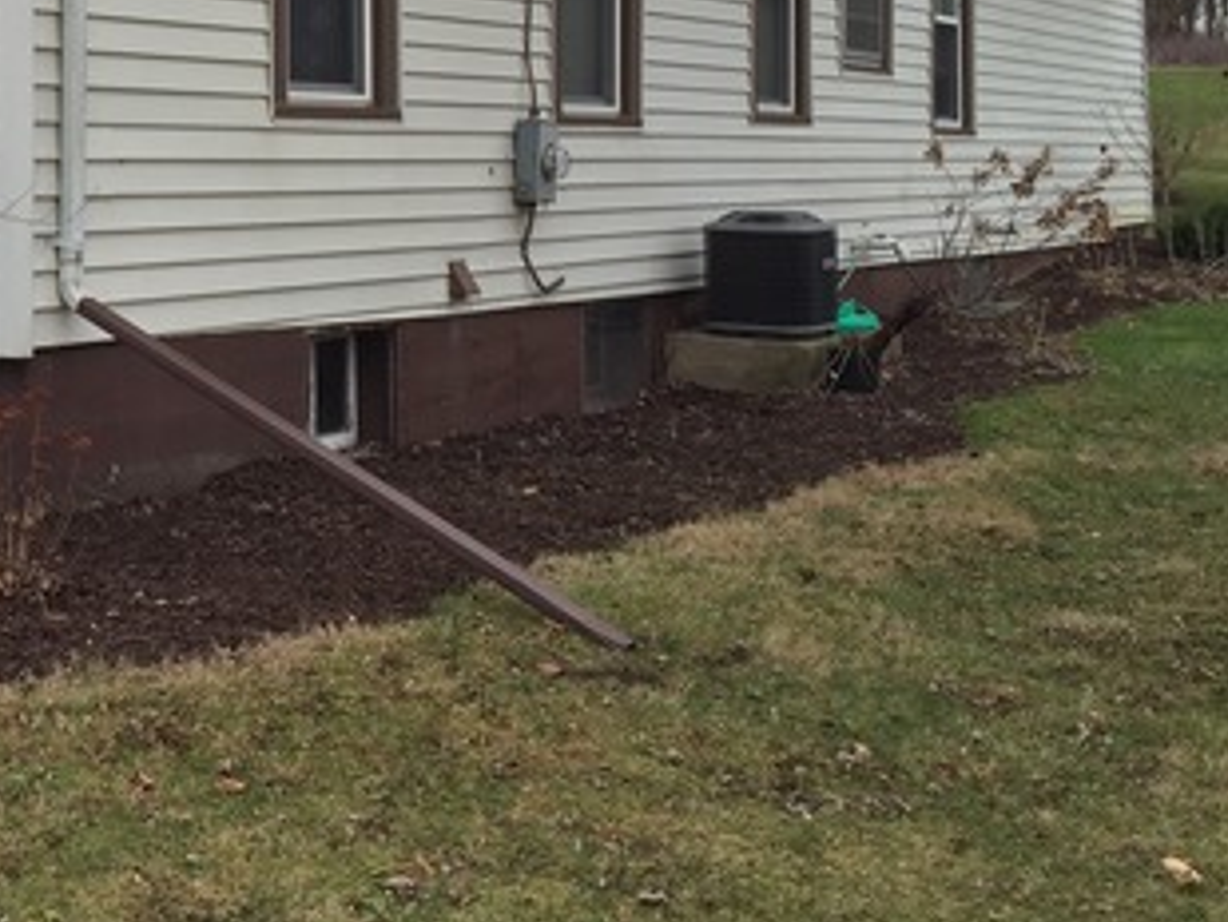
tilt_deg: +4.7
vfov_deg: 23.7
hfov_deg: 30.7
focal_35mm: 60
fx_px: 2129
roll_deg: +0.2
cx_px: 123
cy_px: 64
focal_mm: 4.15
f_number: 2.2
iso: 32
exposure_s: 1/120
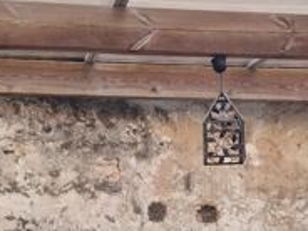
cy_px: 298
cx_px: 203
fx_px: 890
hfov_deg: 19.6
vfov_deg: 14.2
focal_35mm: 100
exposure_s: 1/111
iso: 50
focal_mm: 5.4
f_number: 1.8
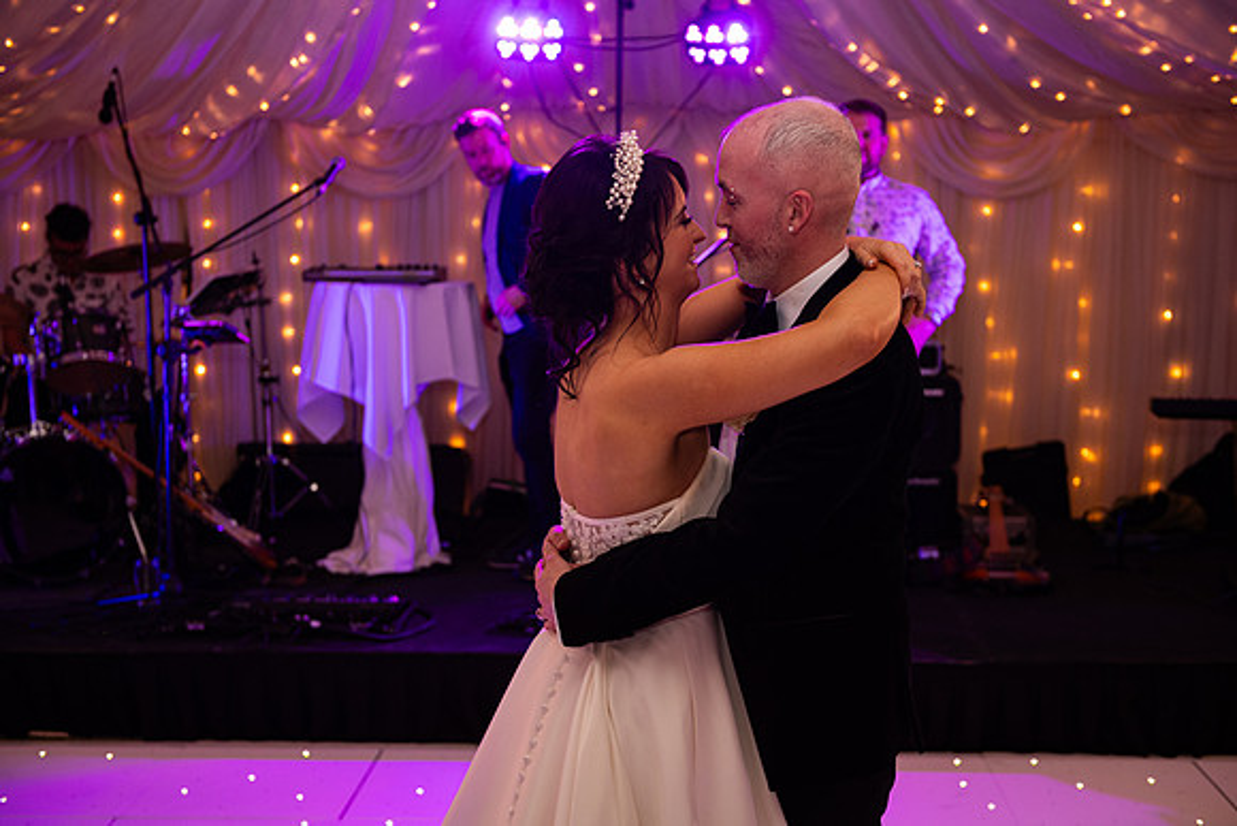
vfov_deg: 27.0
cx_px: 618
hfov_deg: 39.6
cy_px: 413
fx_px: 1718
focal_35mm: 50
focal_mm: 50
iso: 800
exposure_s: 1/160
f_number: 3.5
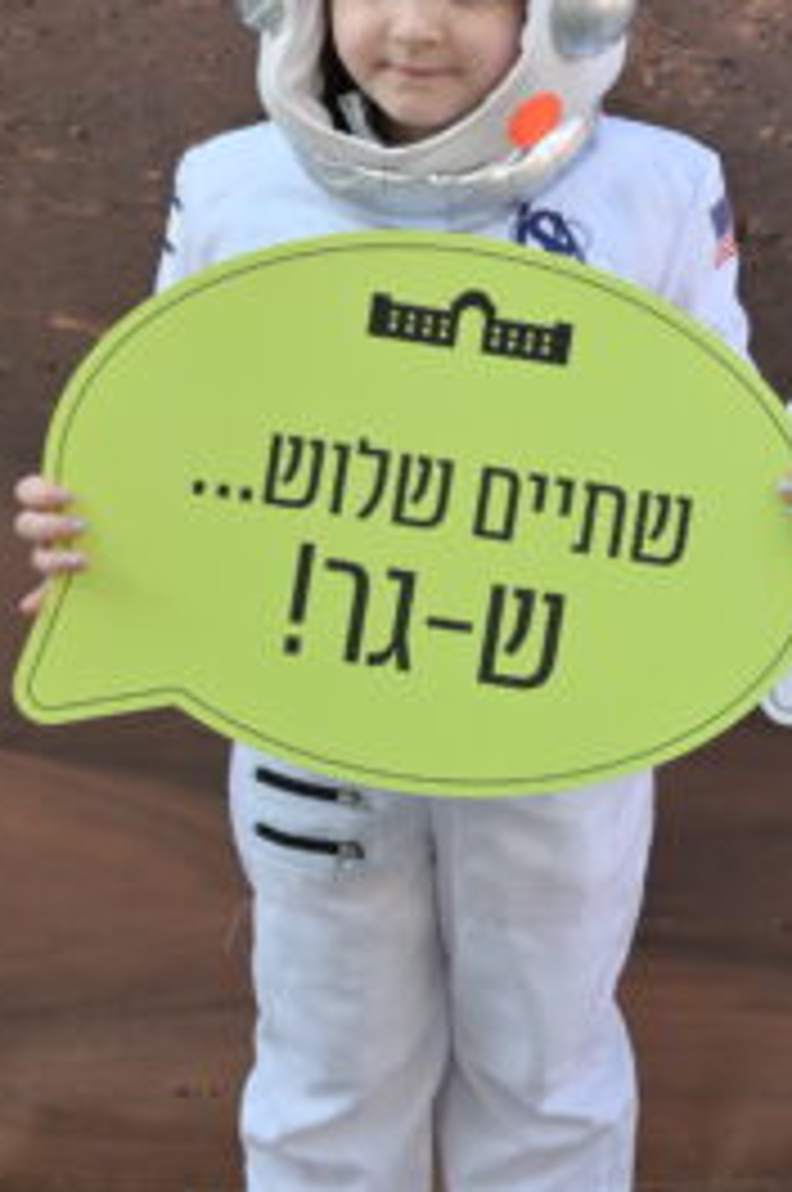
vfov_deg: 21.0
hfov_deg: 13.9
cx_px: 765
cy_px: 423
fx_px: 3209
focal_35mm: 97
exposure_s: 1/500
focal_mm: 38
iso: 800
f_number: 4.5
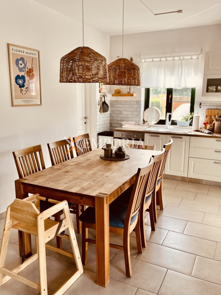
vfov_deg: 60.0
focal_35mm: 30
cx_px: 105
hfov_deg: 46.8
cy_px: 144
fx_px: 255
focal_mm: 5.1
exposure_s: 1/121
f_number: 1.6
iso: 40
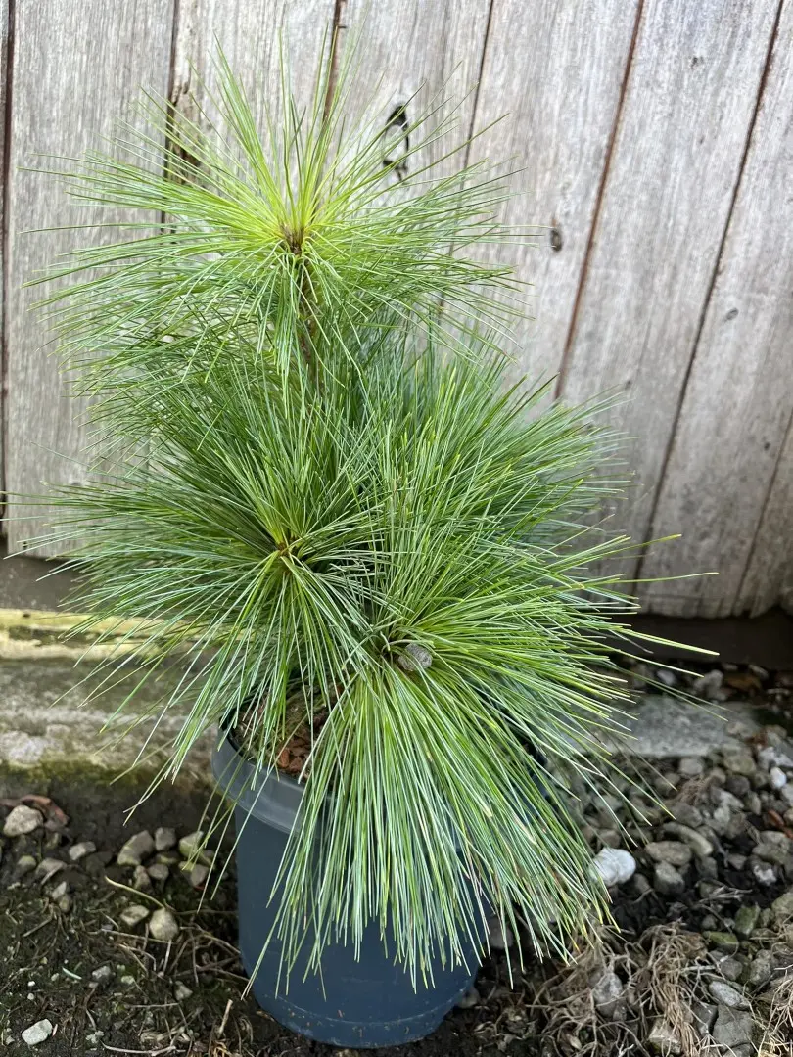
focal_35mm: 26
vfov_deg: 67.3
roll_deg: -10.0
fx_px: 794
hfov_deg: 53.1
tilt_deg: -17.6
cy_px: 528
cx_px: 396
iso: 50
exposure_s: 1/397
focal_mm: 5.1
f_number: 1.6
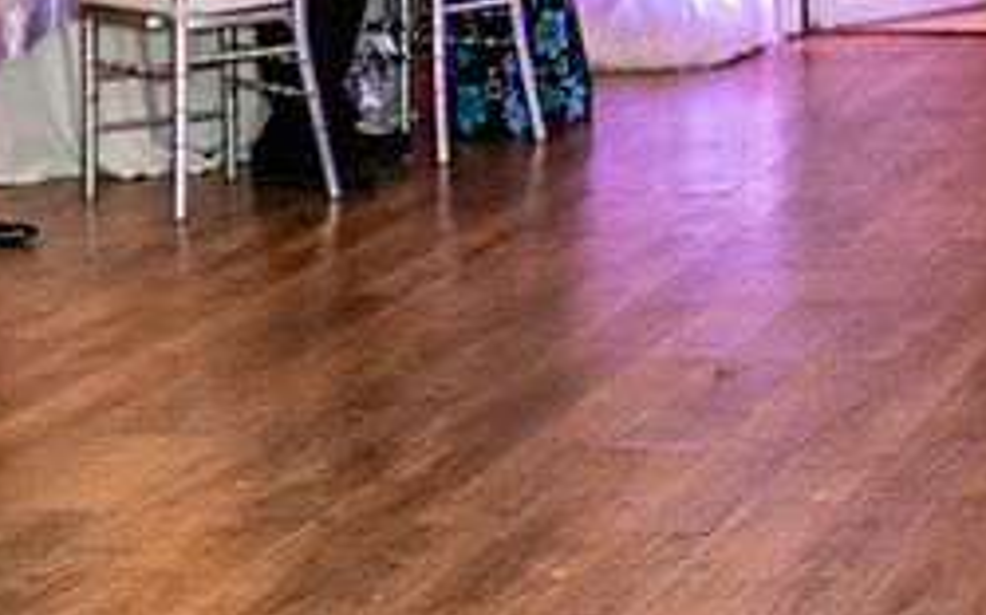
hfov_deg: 14.6
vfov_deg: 9.2
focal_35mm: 141
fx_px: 3787
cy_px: -93
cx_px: 1025
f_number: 4
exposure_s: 1/125
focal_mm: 55
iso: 3200
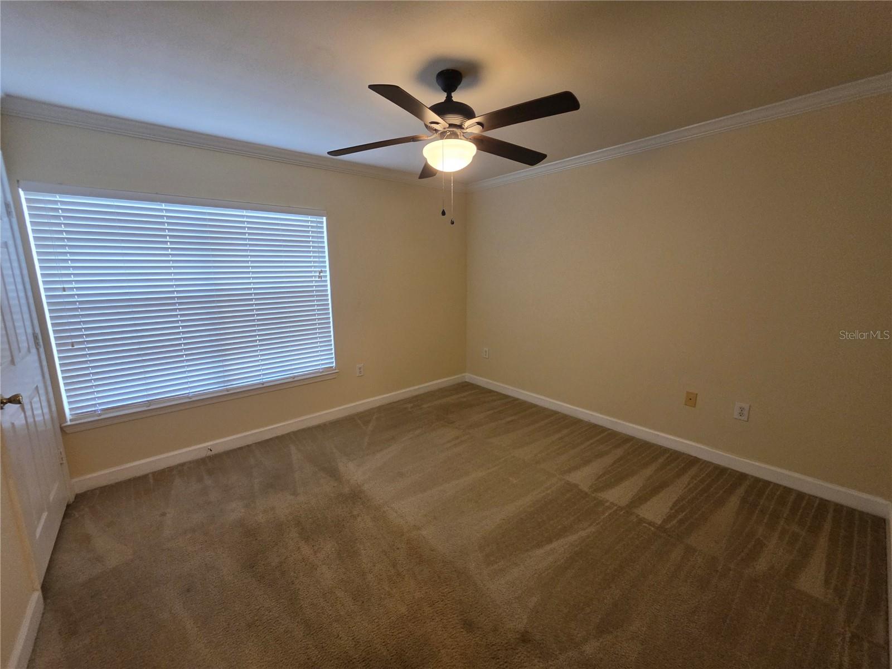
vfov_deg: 89.9
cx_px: 446
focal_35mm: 13
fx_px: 335
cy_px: 334
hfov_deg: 106.2
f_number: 1.9
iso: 250
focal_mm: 2.2
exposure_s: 1/60
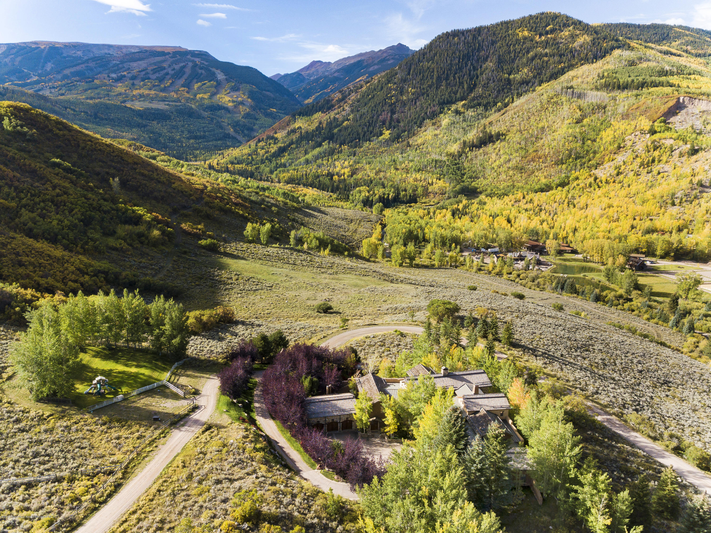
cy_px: 266
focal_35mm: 26
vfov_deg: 53.0
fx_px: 534
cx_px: 356
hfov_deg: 67.3
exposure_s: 1/950
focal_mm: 4.73
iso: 100
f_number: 2.2
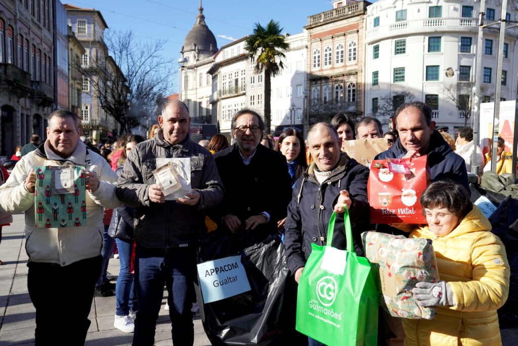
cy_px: 173
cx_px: 259
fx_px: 504
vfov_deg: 37.9
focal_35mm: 35
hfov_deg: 54.4
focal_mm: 35
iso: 320
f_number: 5.6
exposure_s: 1/1250
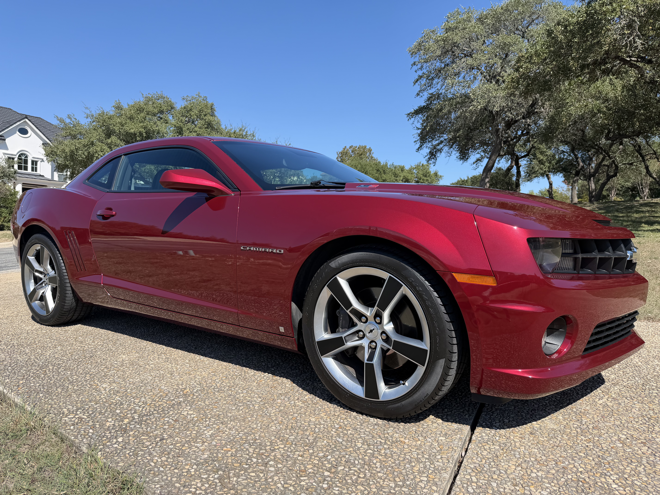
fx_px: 458
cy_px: 248
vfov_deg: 56.8
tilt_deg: -0.6
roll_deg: -0.8
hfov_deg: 71.6
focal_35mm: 24
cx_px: 330
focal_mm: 6.76
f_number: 1.78
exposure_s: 1/2611
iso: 80
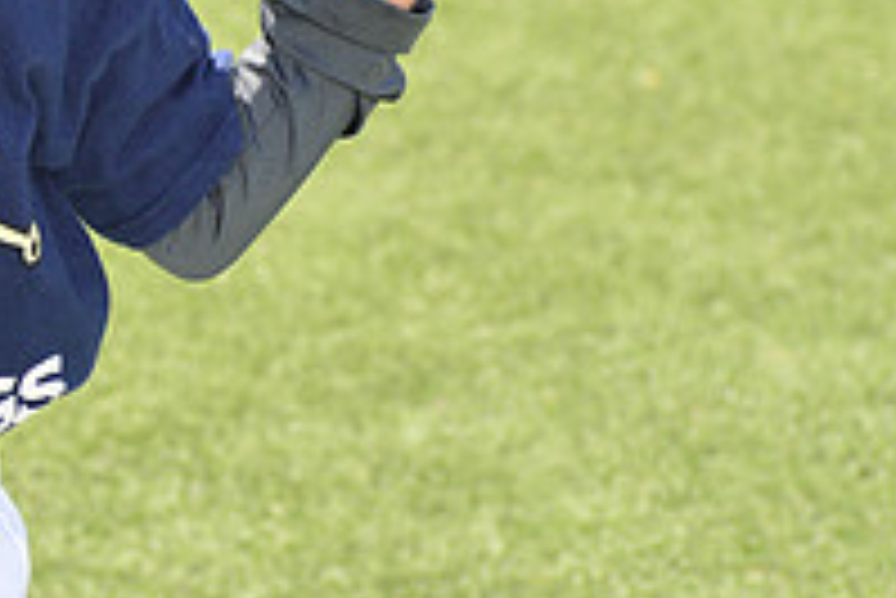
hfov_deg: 5.2
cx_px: -158
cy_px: -200
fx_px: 9813
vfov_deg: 3.5
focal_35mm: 394
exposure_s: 1/250
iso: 250
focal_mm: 135
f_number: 11
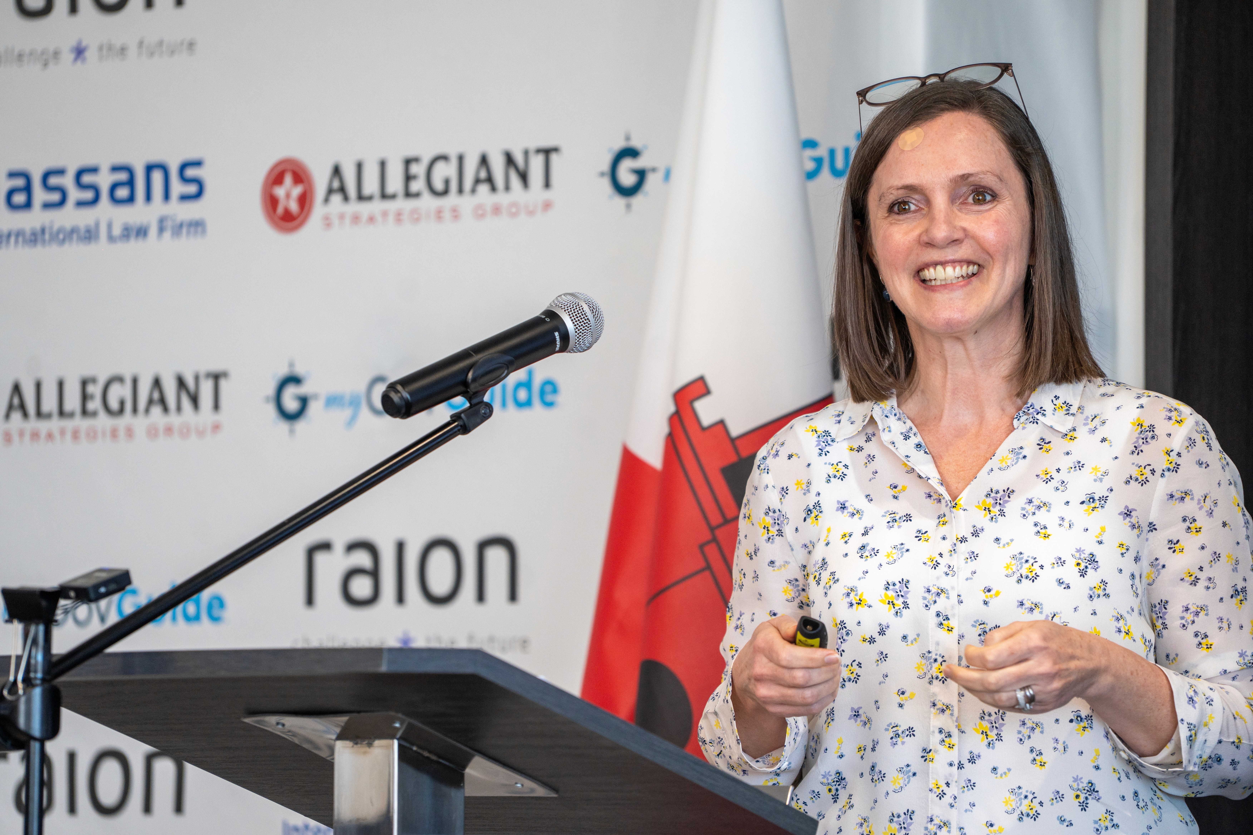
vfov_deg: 6.9
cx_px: 626
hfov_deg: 10.3
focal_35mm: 200
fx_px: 6961
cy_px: 418
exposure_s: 1/200
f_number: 4
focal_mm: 200
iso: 640
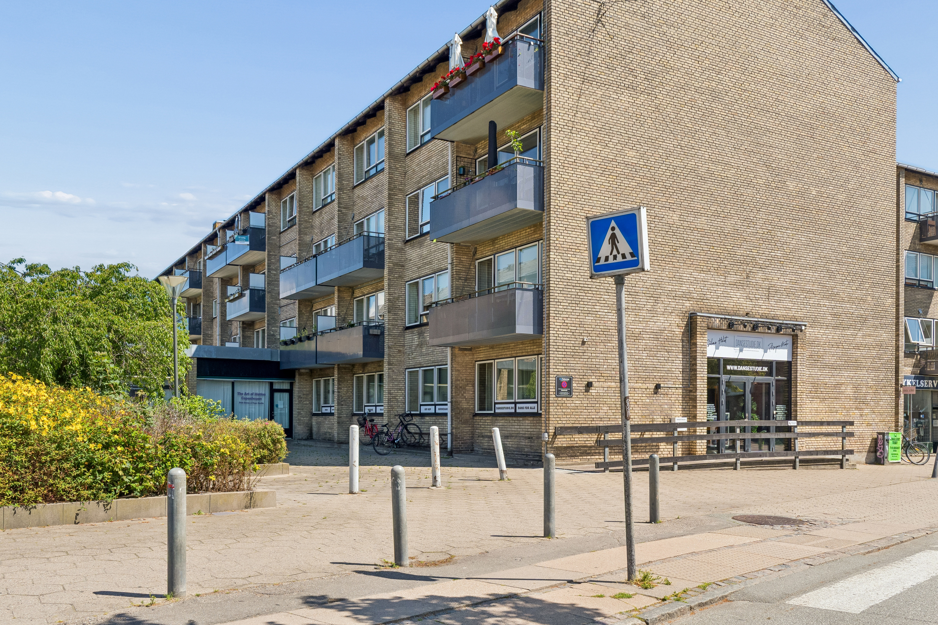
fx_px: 782
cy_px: 312
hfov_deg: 61.9
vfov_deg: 43.6
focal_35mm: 30
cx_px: 469
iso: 200
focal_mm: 20
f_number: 8
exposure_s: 1/250
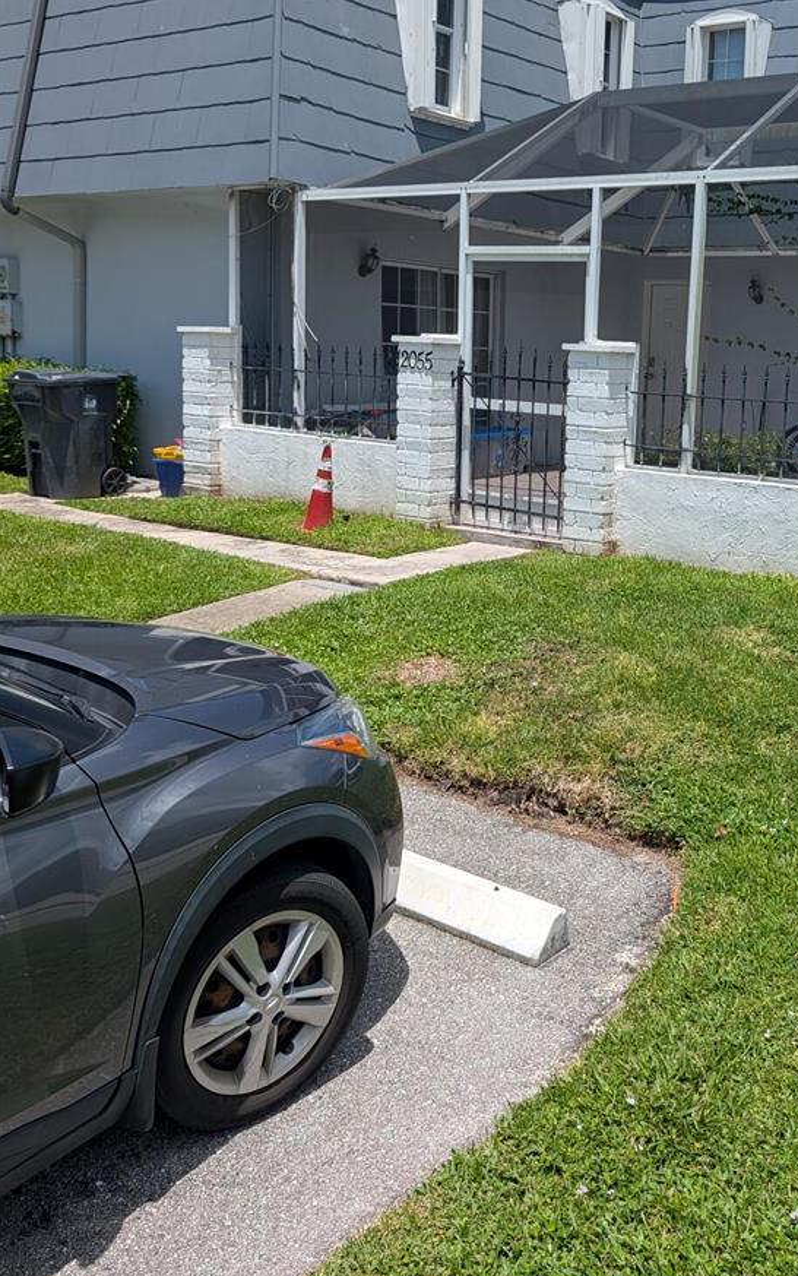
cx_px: 658
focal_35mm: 35
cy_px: 503
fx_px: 1217
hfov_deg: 34.9
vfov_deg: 54.9
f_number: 1.68
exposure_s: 1/13158
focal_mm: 6.9
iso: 19
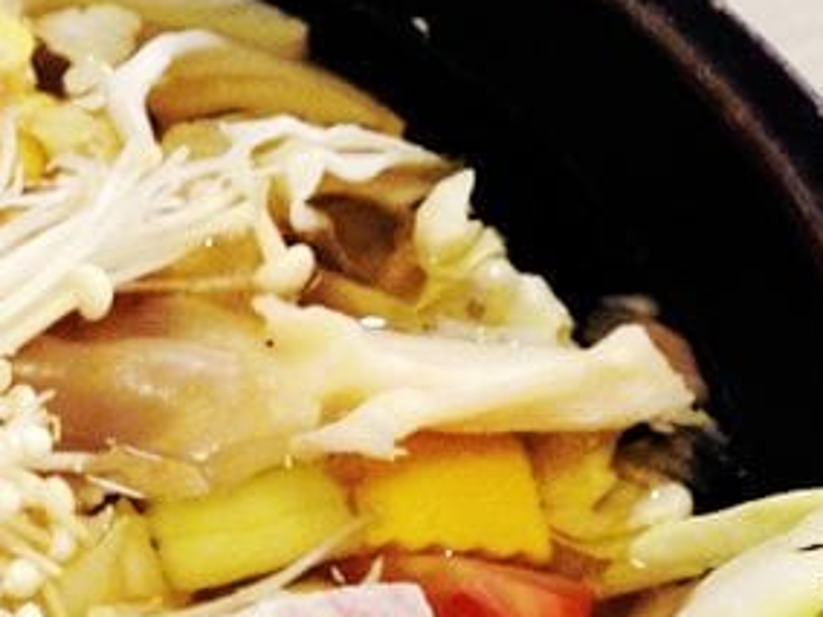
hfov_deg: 19.7
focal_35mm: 93
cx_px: -185
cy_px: 559
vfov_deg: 15.7
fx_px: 2211
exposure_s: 1/20
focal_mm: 4.12
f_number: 2.4
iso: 125
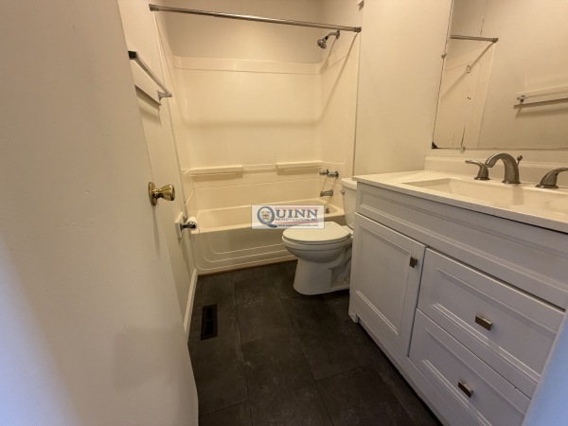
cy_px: 213
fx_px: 230
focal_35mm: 14
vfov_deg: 85.7
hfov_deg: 102.1
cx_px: 284
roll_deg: +2.7
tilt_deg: -16.7
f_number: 2.2
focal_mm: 2.22
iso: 250
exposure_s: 1/60
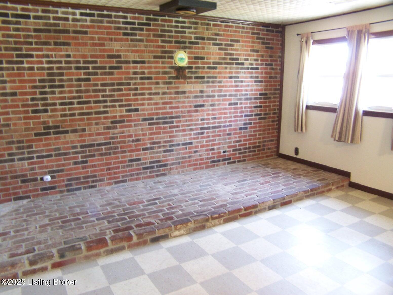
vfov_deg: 37.7
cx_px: 196
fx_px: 431
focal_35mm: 38
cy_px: 148
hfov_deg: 49.0
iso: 140
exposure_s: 1/6
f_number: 2.8
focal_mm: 6.3
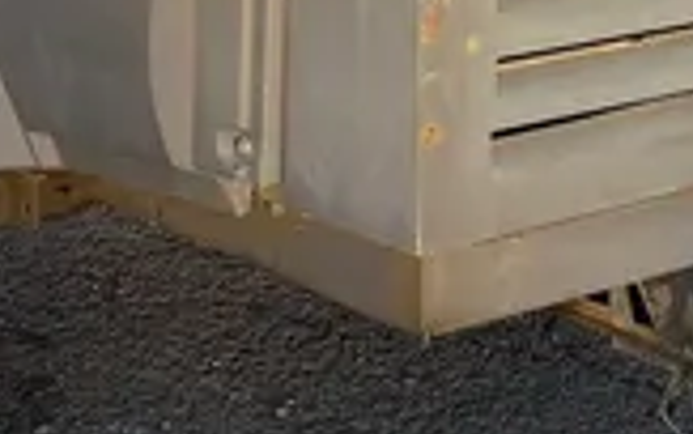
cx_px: 298
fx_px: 2343
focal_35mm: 124
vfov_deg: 10.5
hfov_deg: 16.8
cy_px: 57
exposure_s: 1/1832
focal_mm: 5.1
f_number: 1.6
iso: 50
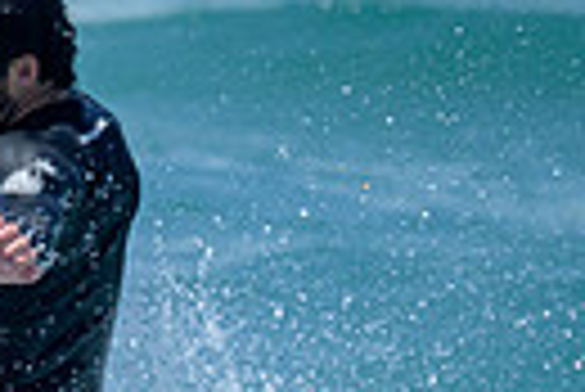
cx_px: -272
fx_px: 72815
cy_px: 303
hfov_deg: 0.5
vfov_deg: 0.3
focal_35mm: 4476
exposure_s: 1/2500
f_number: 6.3
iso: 320
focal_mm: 800
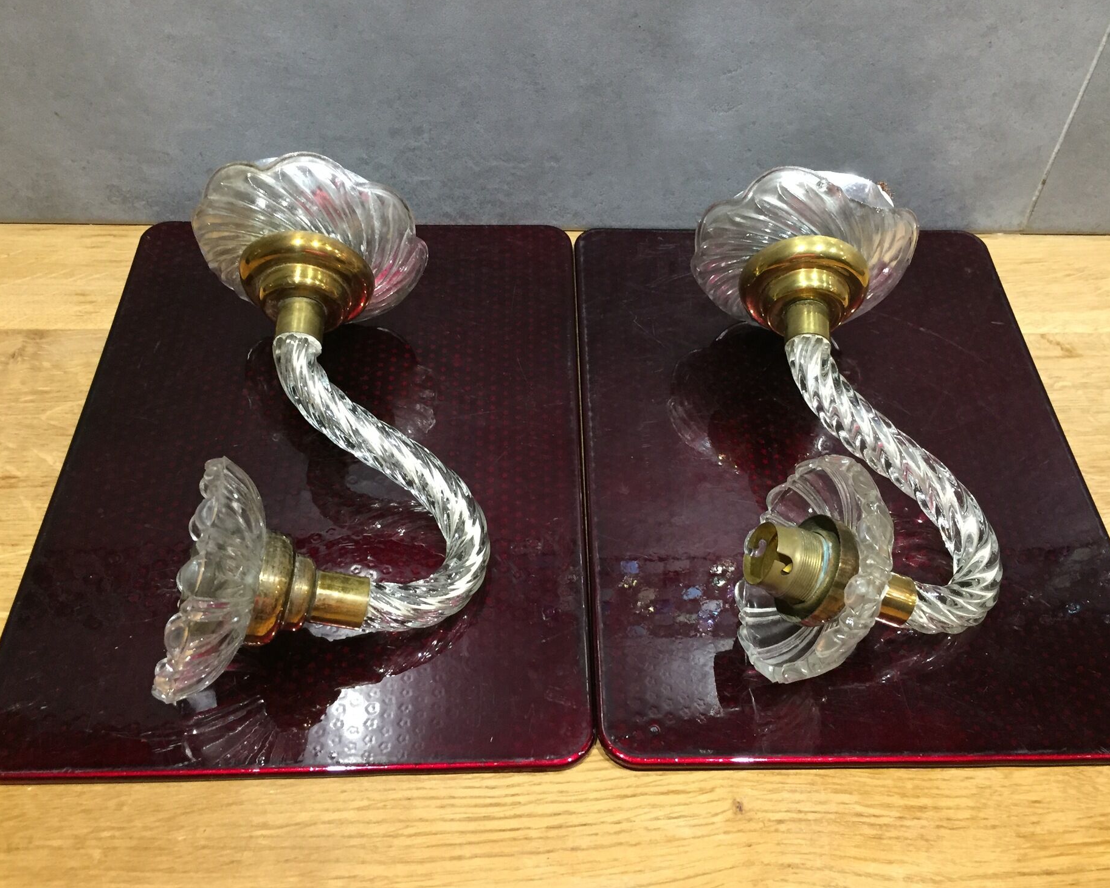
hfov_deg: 57.1
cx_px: 586
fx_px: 1018
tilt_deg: -50.3
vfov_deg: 47.1
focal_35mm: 31
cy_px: 441
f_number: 2.2
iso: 250
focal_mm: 4.15
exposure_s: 1/33
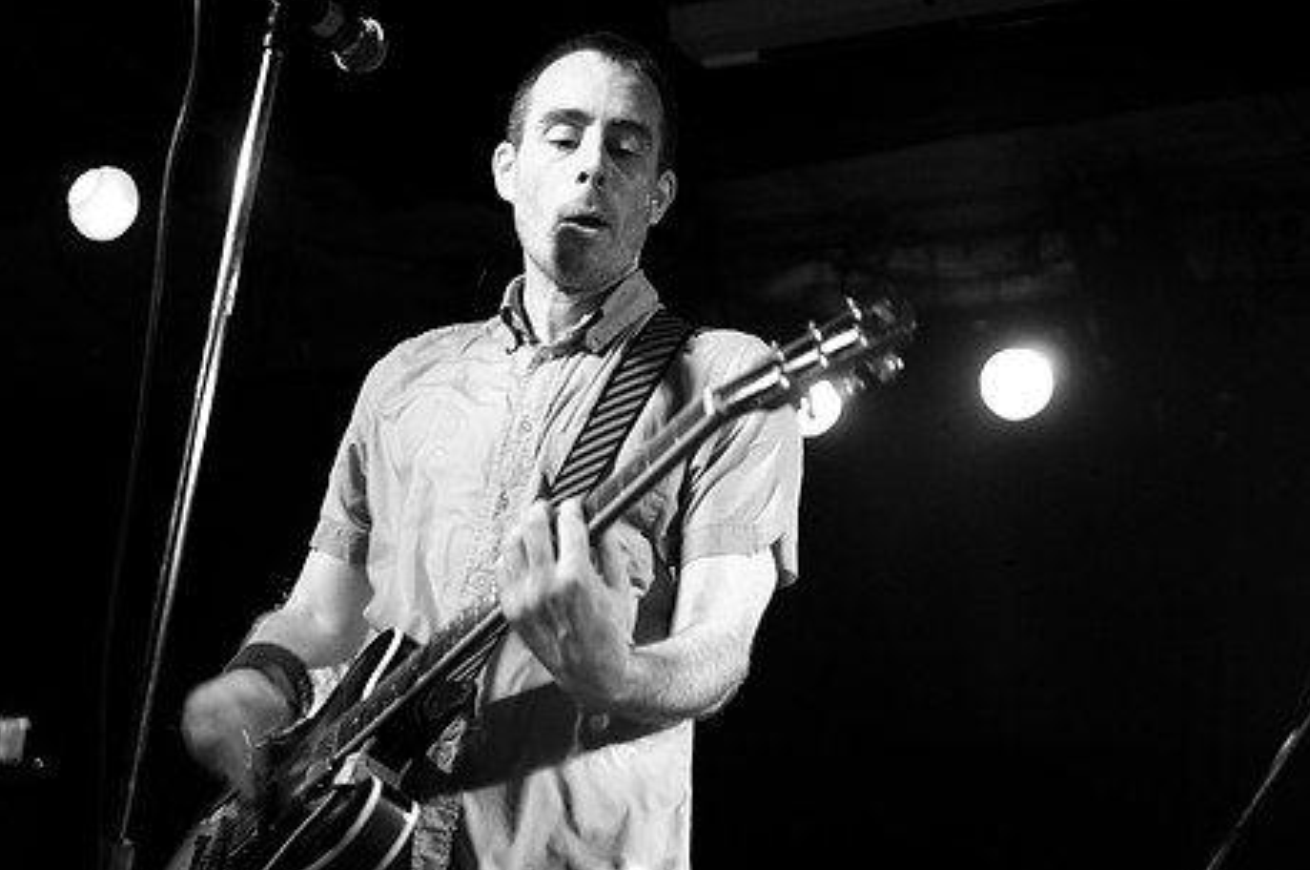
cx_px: 569
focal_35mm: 57
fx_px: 2071
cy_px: 436
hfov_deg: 35.0
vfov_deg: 23.7
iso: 1000
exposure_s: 1/80
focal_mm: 30
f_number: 1.4
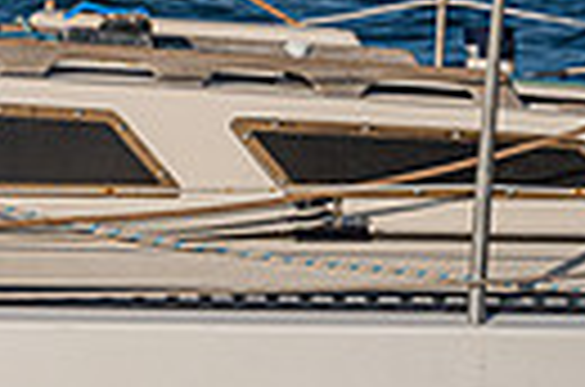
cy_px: -101
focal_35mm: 400
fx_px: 6484
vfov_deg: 3.4
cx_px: -665
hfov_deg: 5.1
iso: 400
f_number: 6.3
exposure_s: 1/1600
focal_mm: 86
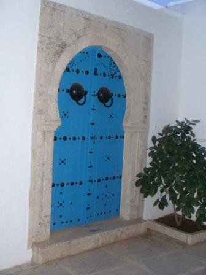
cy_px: 138
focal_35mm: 42
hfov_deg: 34.3
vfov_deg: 44.8
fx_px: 333
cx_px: 103
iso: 200
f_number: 2.9
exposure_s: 1/8
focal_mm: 7
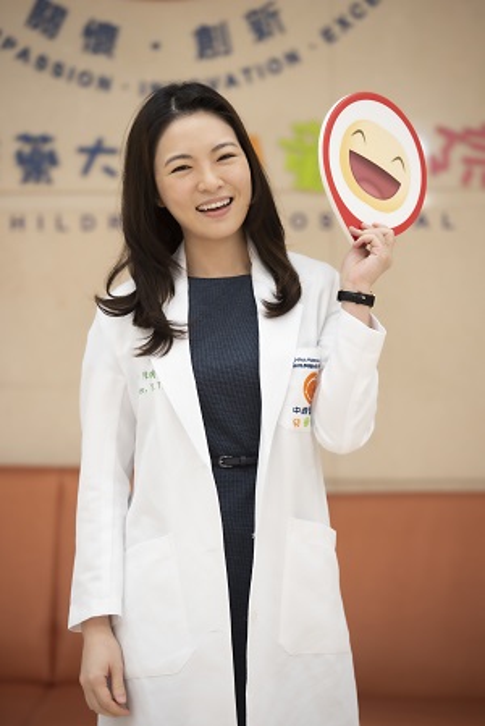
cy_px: 363
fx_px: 3127
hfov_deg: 8.9
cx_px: 242
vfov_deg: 13.2
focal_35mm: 155
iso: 800
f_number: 3.5
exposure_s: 1/125
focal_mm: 155
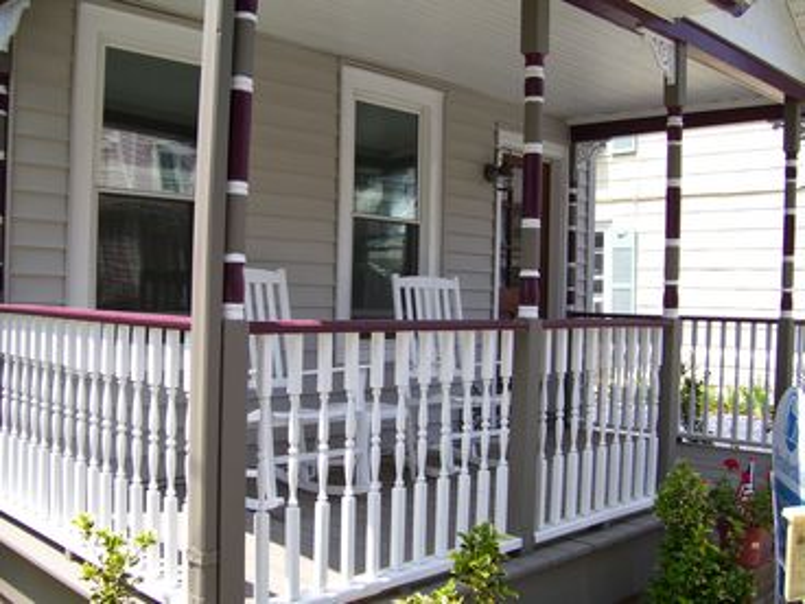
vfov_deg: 38.7
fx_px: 860
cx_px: 402
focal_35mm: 37
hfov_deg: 50.1
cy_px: 302
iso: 80
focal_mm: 6
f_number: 2.7
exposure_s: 1/500
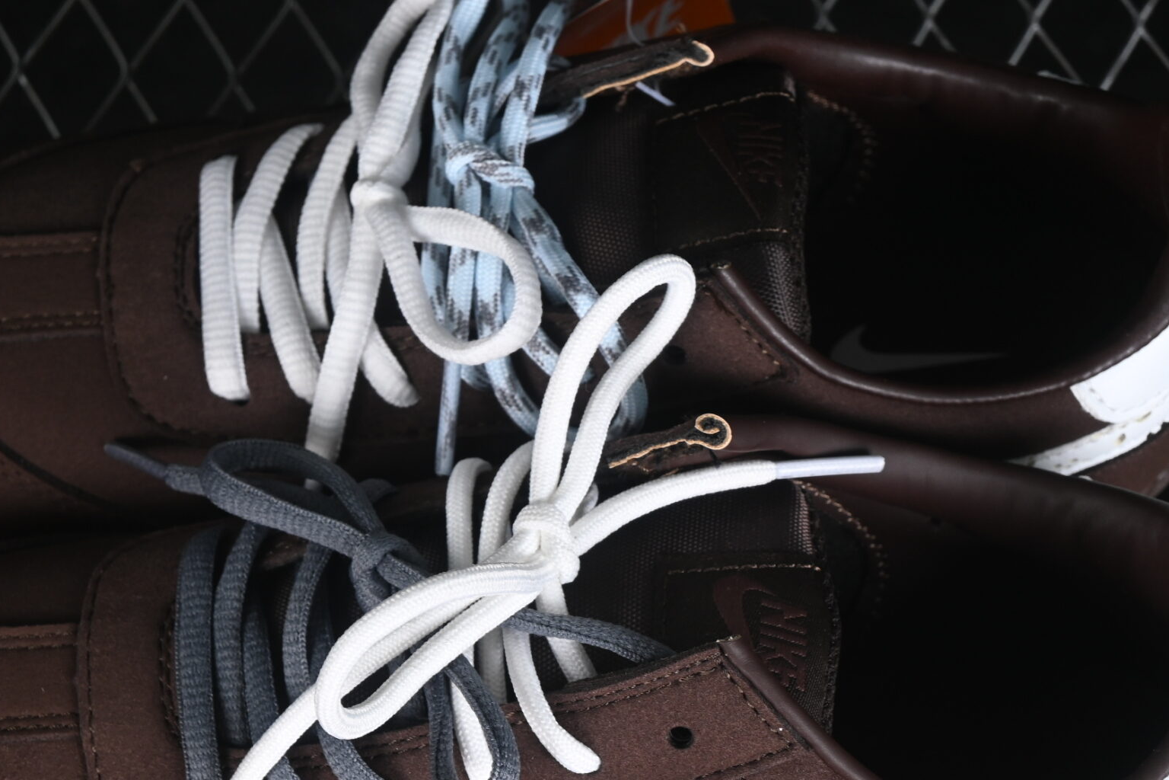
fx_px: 4059
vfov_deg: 10.9
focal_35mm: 125
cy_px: 577
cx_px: 505
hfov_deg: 16.4
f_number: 6.3
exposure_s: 1/60
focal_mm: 50
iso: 160
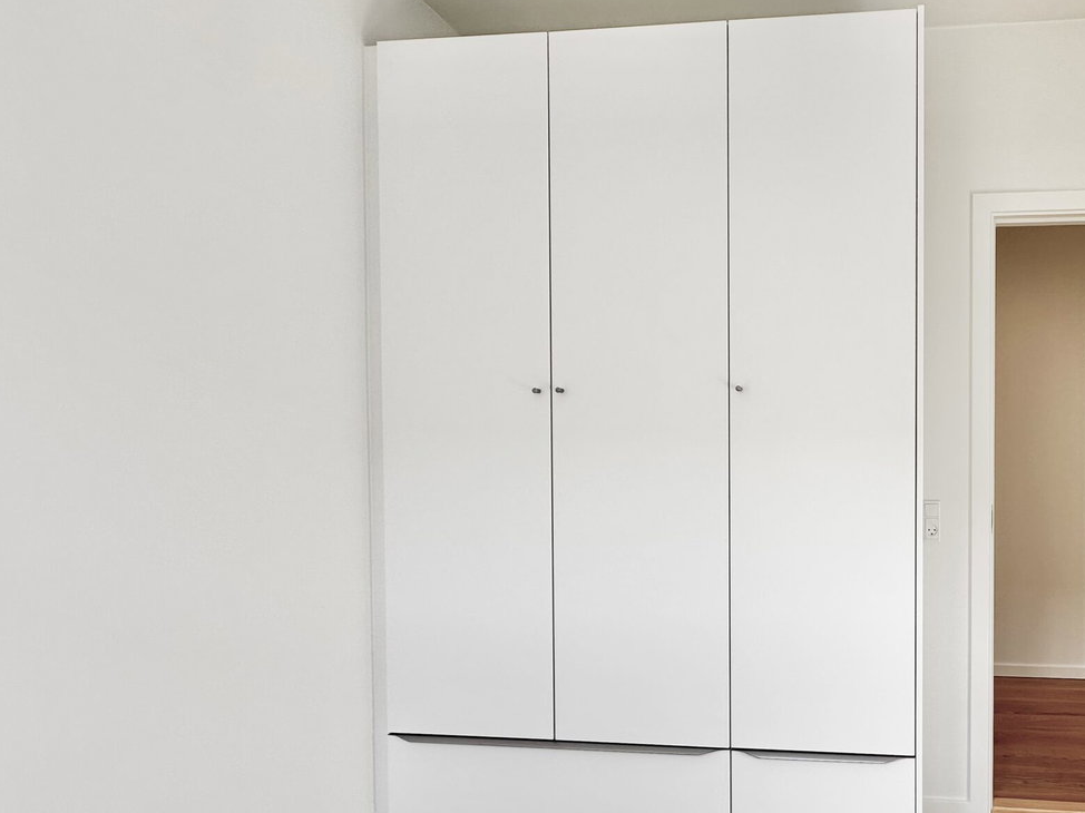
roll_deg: +0.0
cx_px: 824
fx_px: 721
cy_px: 457
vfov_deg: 58.7
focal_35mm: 23
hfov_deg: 68.7
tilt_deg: -1.2
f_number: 2.2
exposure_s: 1/99
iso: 50
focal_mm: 2.22
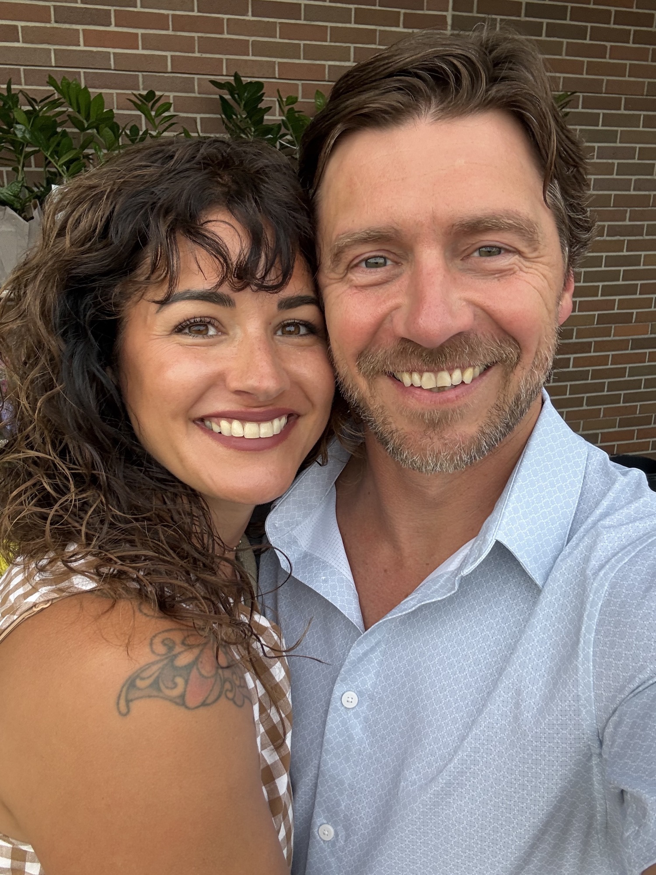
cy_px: 438
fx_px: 758
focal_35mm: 30
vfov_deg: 60.0
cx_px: 328
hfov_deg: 46.8
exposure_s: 1/122
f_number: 1.9
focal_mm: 2.69
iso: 40
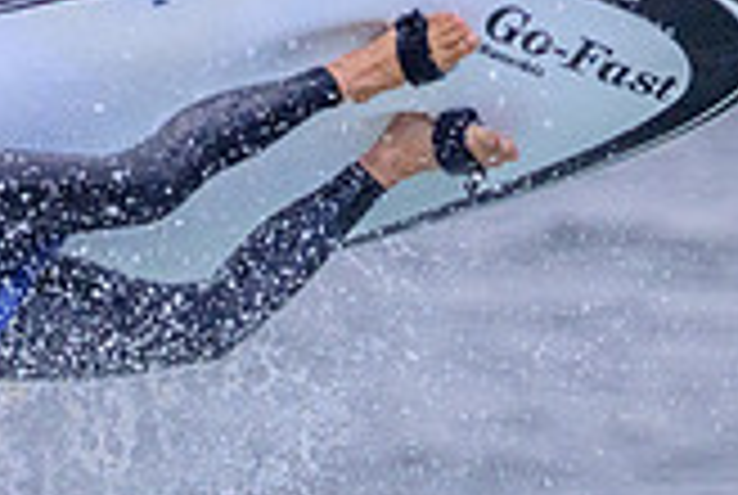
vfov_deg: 0.5
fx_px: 58037
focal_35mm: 2826
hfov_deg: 0.7
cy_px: 781
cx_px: 36
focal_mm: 800
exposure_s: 1/1600
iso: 2200
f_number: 11
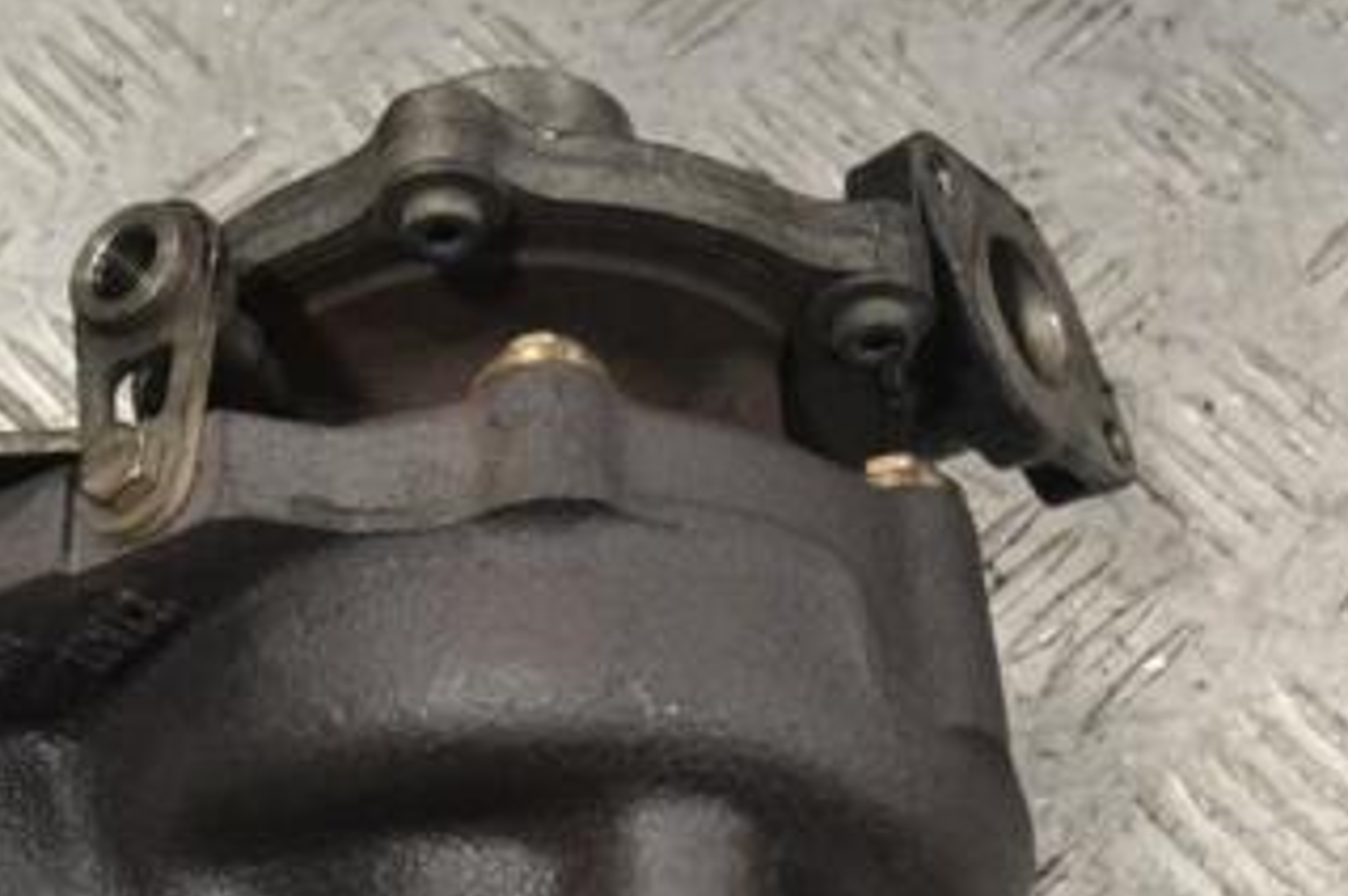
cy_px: 528
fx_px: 3065
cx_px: 241
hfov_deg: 24.4
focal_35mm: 82
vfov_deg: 16.6
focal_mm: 29
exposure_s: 1/250
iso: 3200
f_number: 8
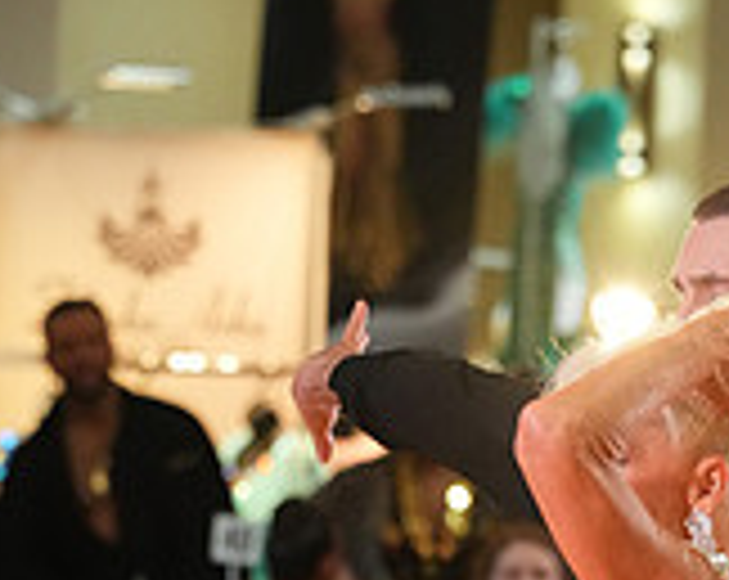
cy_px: 922
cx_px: 583
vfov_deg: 2.3
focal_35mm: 674
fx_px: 14516
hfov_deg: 2.9
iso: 4000
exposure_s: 1/200
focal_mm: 200
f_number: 5.6
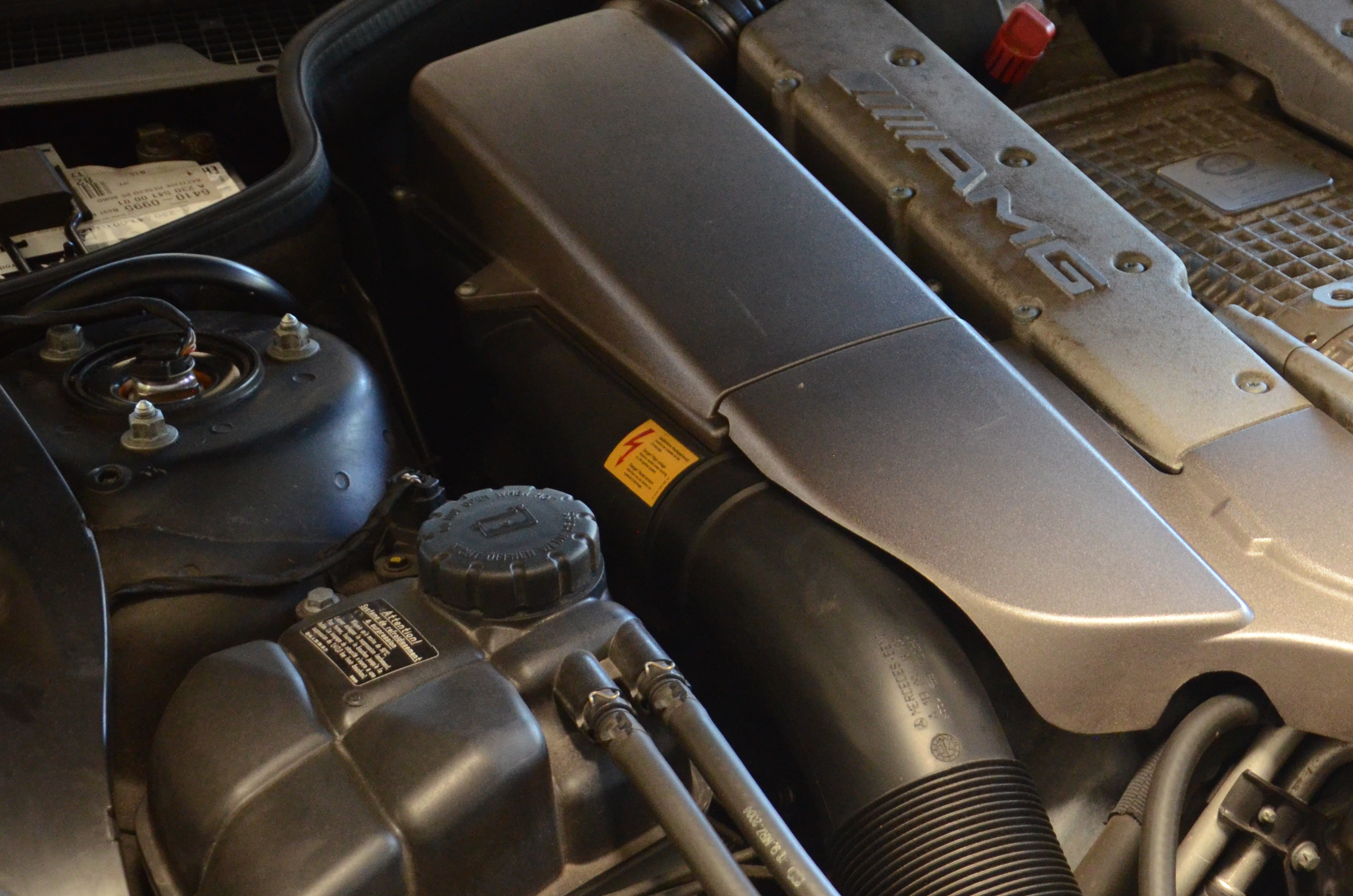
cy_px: 425
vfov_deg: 15.1
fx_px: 3376
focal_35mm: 90
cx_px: 1260
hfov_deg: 22.0
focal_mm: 32
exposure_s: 1/25
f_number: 4.5
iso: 1600
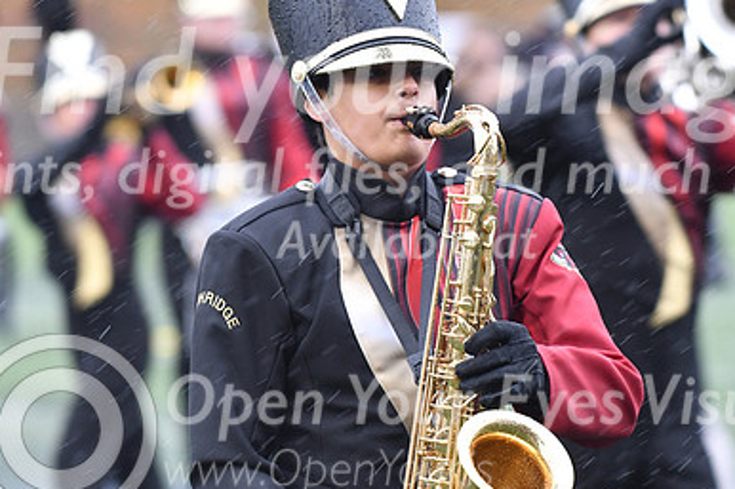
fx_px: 9204
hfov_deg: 4.6
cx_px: 407
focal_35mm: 451
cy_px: 273
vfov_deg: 3.0
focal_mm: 200
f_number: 4
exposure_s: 1/320
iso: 1000
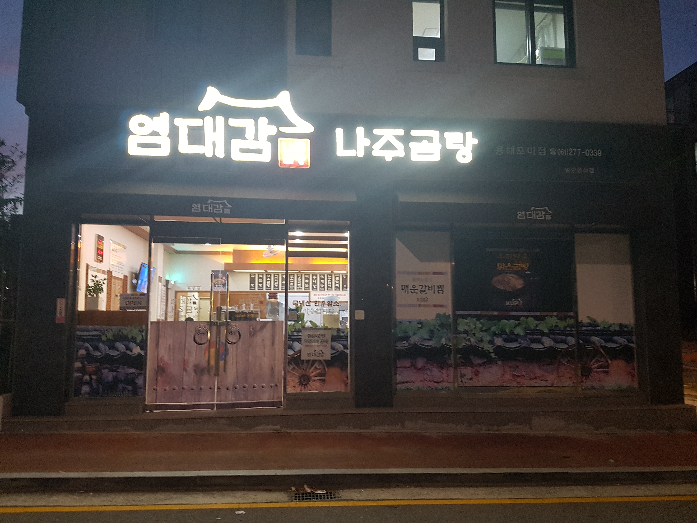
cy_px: 262
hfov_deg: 67.3
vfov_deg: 53.1
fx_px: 524
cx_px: 348
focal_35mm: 26
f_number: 1.7
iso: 250
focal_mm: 4.2
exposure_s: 1/17
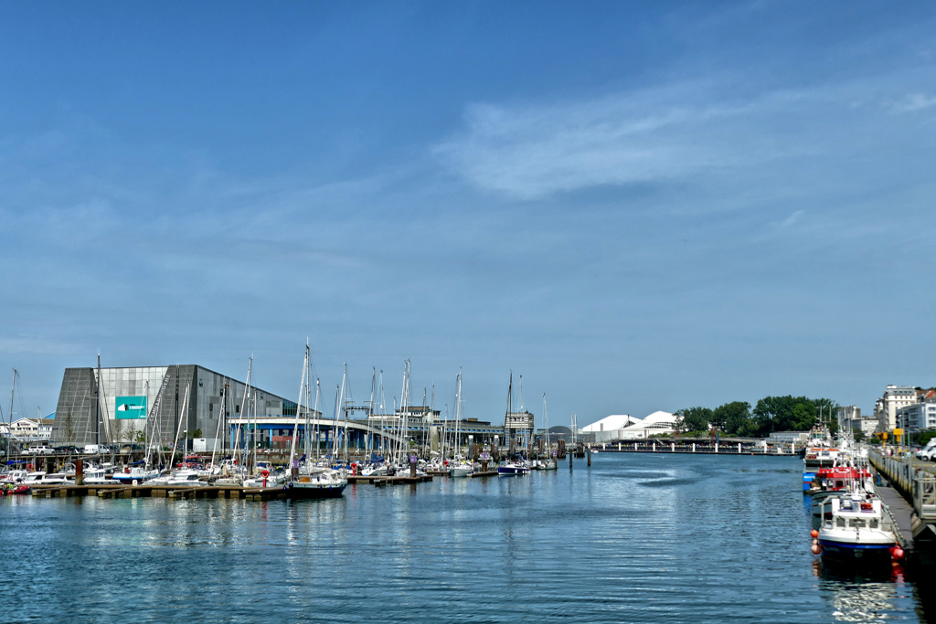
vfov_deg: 29.9
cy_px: 312
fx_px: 1170
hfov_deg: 43.6
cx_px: 468
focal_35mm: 45
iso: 125
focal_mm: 16.2
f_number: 4
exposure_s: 1/2000
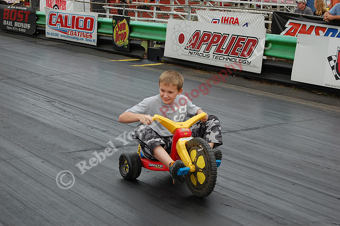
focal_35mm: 82
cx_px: 170
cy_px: 113
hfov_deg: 24.6
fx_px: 779
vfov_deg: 16.5
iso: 400
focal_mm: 55
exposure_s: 1/1000
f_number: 5.6
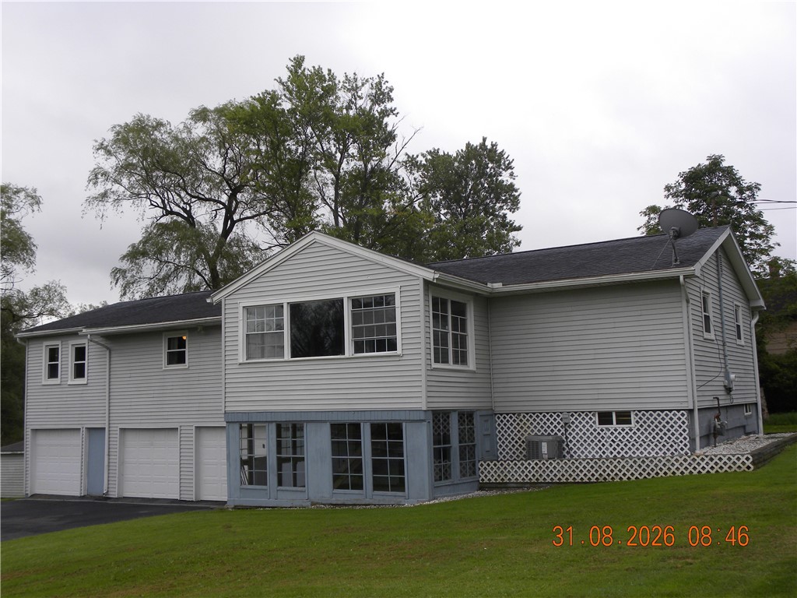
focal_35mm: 37
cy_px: 299
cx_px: 398
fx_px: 852
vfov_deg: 38.7
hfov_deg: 50.1
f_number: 4
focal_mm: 6.6
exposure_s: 1/192
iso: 64
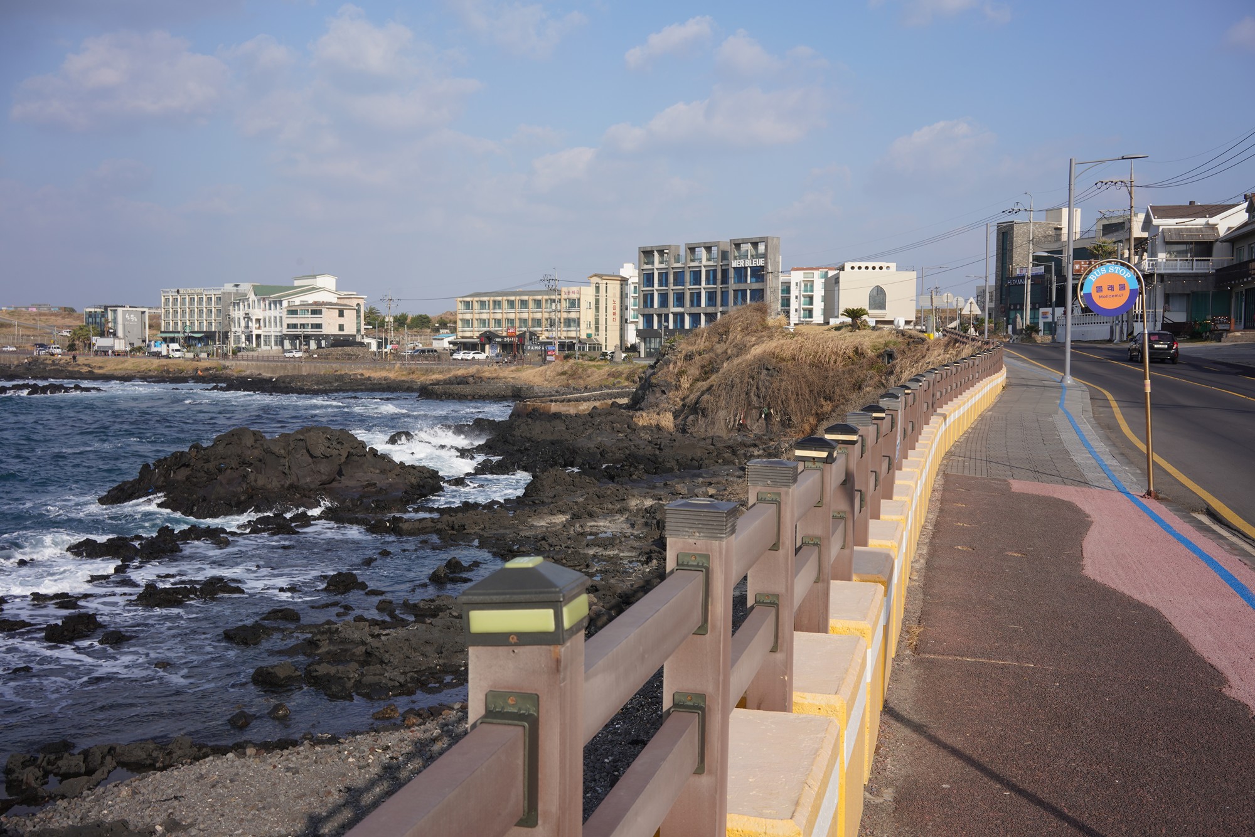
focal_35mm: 35
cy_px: 418
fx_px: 1220
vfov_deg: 37.9
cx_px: 628
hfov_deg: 54.4
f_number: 13
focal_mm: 35
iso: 100
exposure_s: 1/100
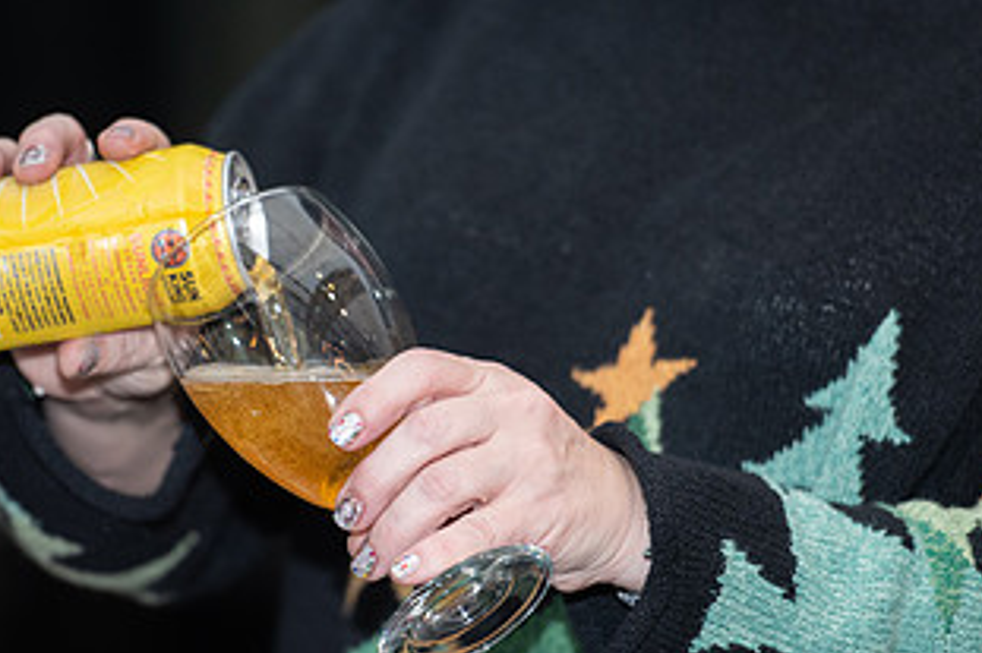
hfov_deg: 5.5
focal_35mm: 373
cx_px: 429
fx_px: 10169
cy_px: 380
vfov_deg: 3.7
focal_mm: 200
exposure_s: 1/200
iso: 1000
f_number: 2.8
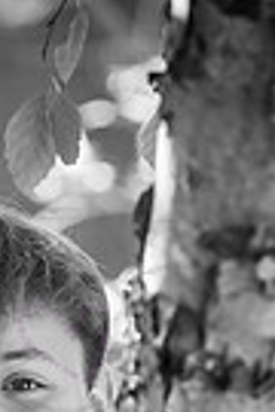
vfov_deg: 3.1
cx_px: 76
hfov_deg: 2.1
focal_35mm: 666
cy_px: 613
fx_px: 7631
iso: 800
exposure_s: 1/320
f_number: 5.6
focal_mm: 200
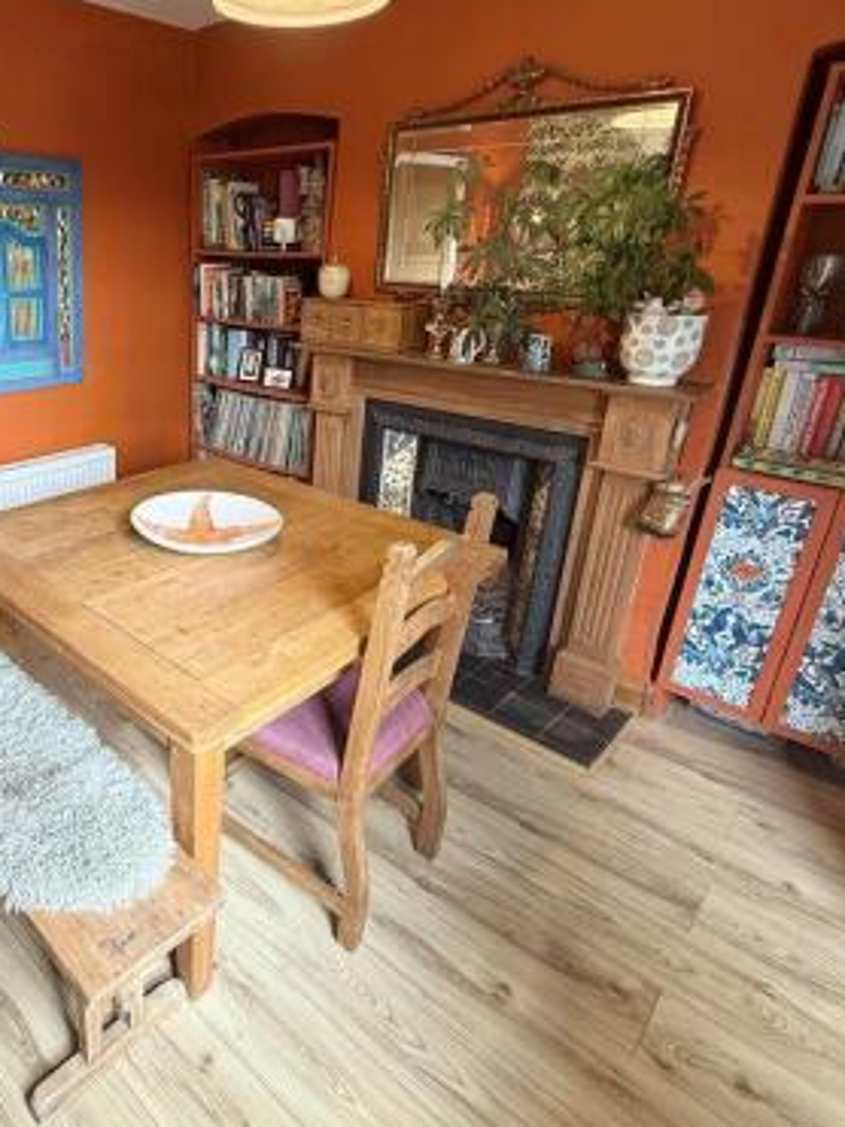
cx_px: 190
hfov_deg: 57.3
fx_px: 716
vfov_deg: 76.1
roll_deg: -0.2
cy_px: 494
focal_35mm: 22
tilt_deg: -19.9
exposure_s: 1/50
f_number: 2.2
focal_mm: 2.22
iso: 200
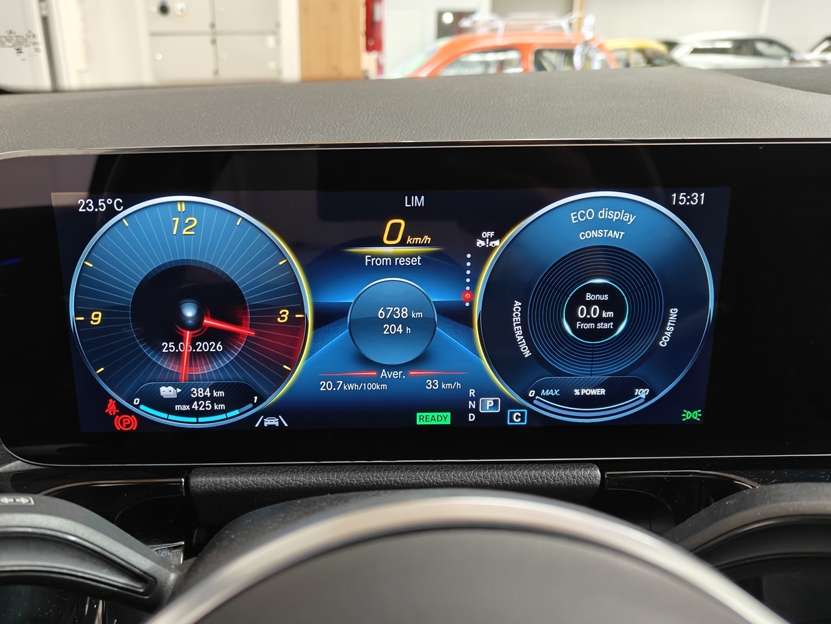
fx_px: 672
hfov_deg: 63.2
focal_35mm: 28
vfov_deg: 49.8
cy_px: 322
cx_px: 366
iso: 160
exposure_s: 1/33
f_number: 1.8
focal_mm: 5.59
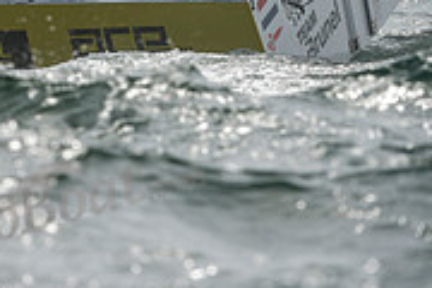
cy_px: -124
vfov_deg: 1.6
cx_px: -254
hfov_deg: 2.5
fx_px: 10043
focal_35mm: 837
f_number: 9
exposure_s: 1/1250
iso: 280
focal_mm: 260
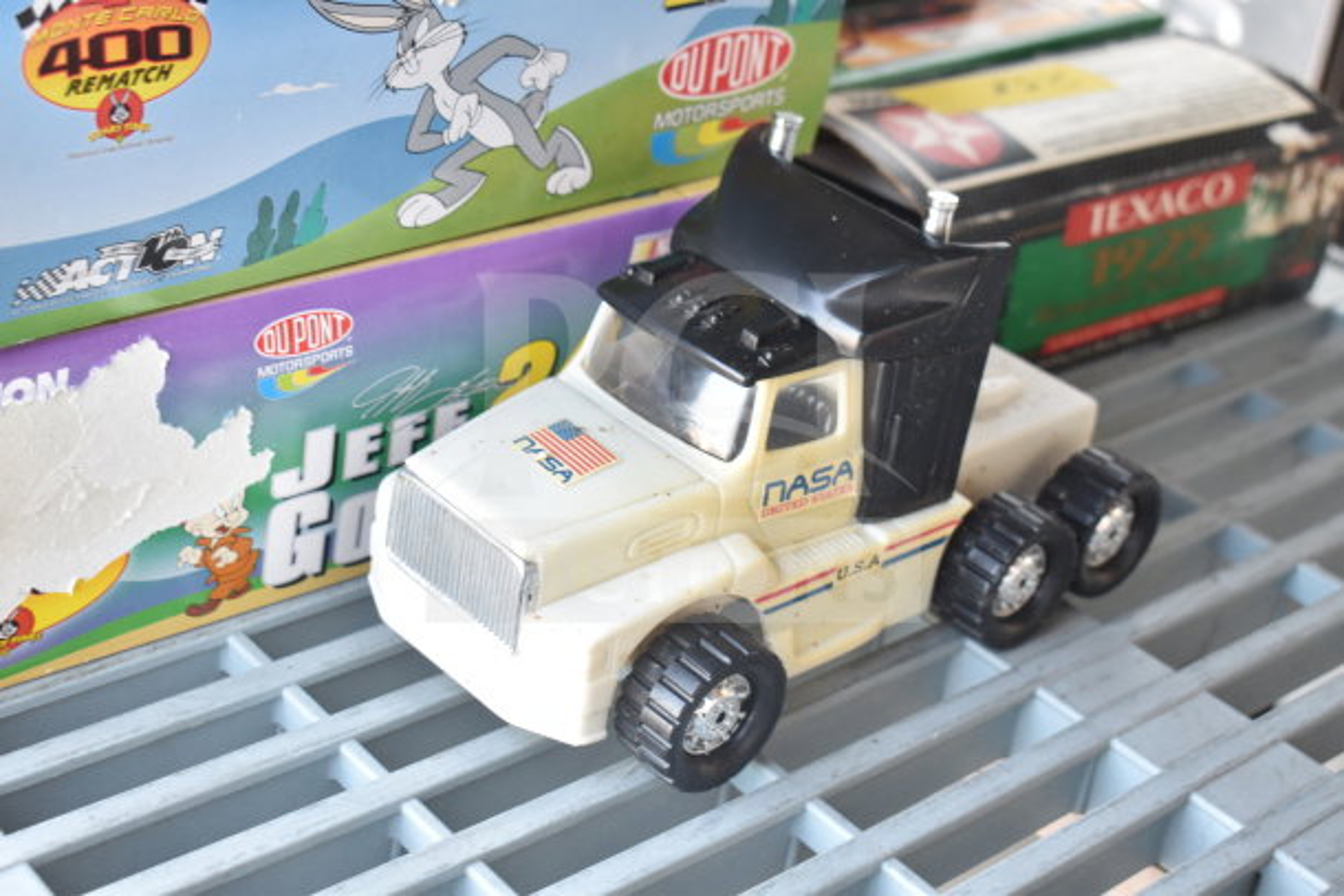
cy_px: 448
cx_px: 672
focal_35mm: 57
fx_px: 2128
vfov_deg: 23.8
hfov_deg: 35.0
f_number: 4.8
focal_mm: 38
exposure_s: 1/60
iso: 560
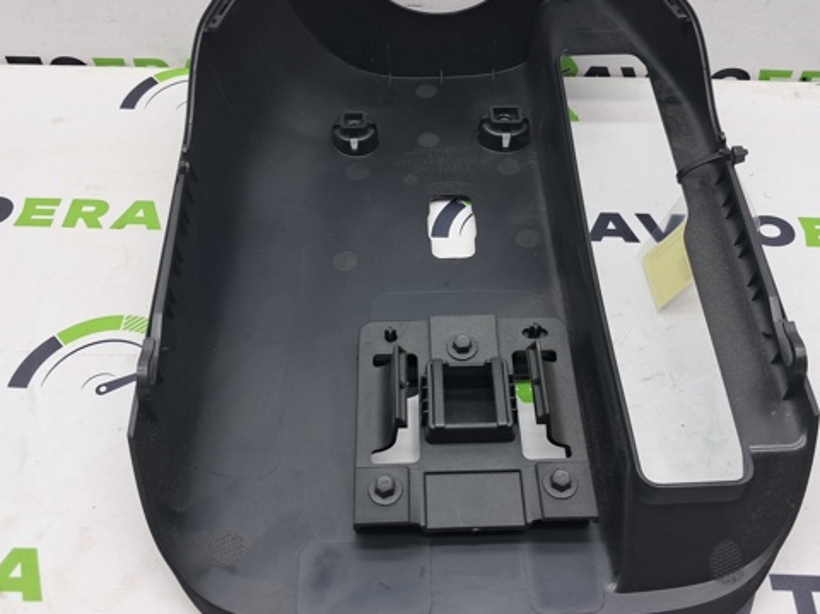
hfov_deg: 51.4
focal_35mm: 36
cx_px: 427
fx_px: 852
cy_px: 283
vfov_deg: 39.6
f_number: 1.8
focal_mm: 4
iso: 50
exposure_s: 1/50
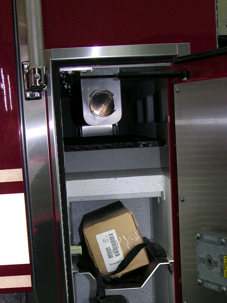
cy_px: 240
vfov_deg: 27.3
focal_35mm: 70
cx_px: 119
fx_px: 612
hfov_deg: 21.0
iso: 100
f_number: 2.8
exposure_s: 1/60.1
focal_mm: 8.9
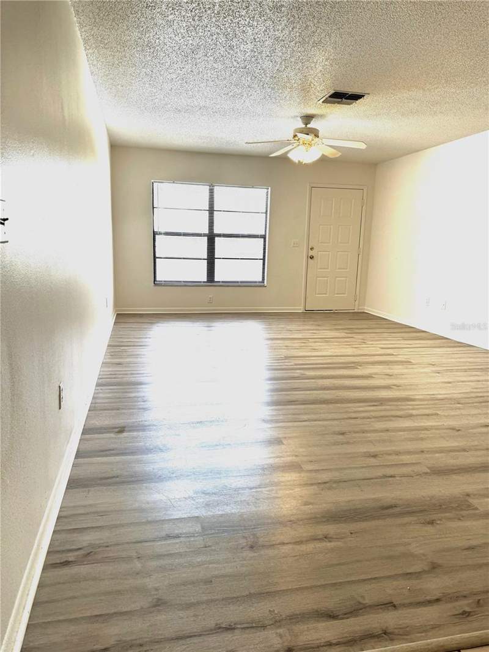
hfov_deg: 56.8
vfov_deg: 71.6
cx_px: 244
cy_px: 326
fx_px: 452
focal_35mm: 24
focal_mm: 6.86
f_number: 1.78
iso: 80
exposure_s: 1/169
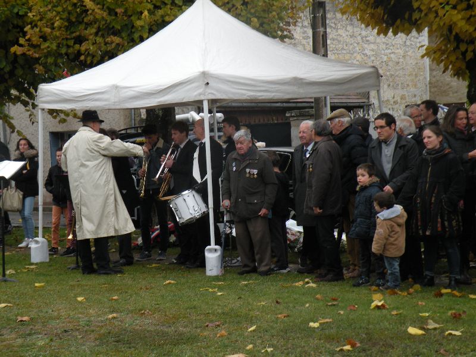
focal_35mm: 84
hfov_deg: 23.3
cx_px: 238
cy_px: 178
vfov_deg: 17.6
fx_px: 1155
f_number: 4
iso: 100
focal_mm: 14.9
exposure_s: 1/125
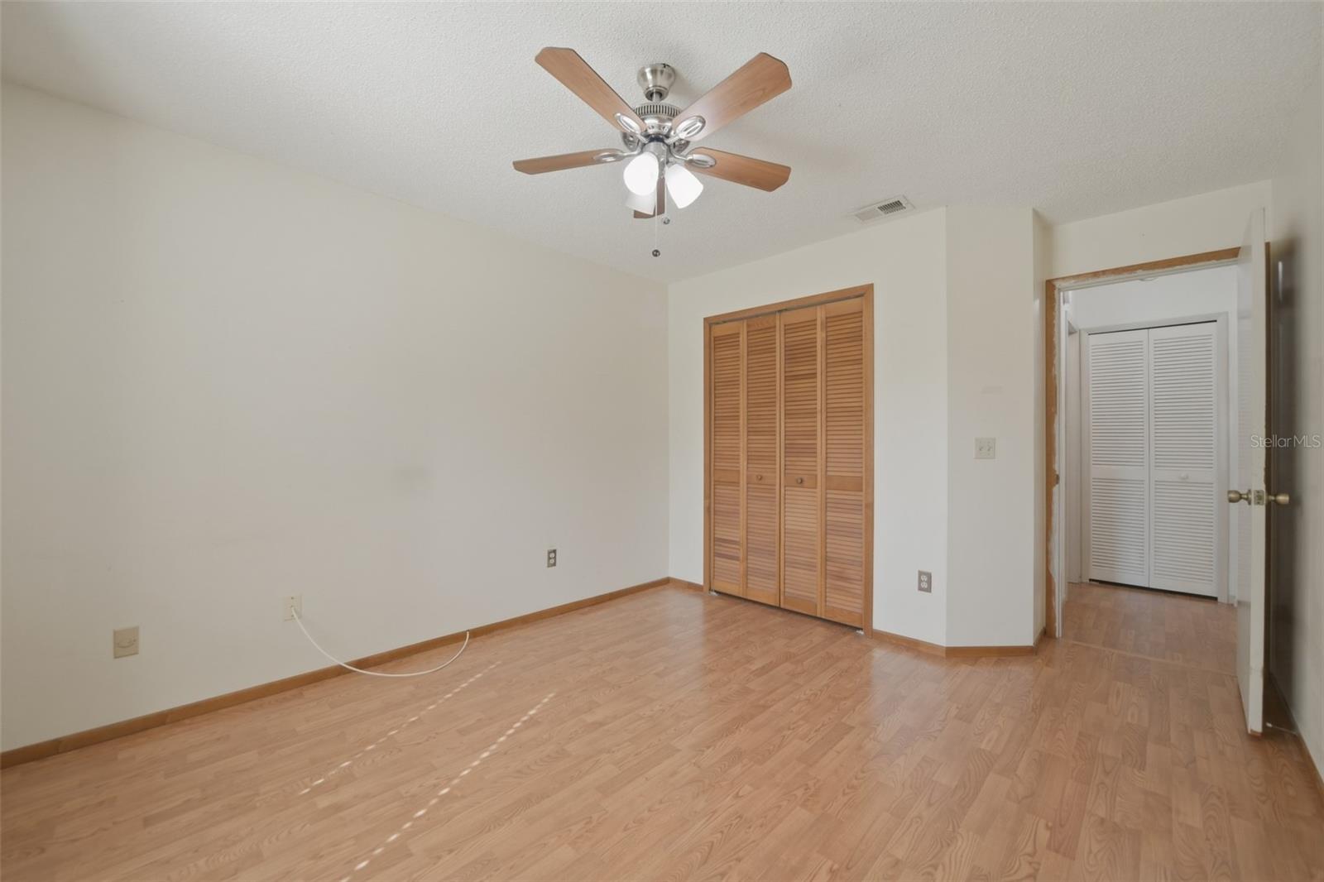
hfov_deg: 104.3
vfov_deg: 81.2
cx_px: 662
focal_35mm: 14
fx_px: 515
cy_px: 441
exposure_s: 1/20
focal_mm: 14
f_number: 8
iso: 200
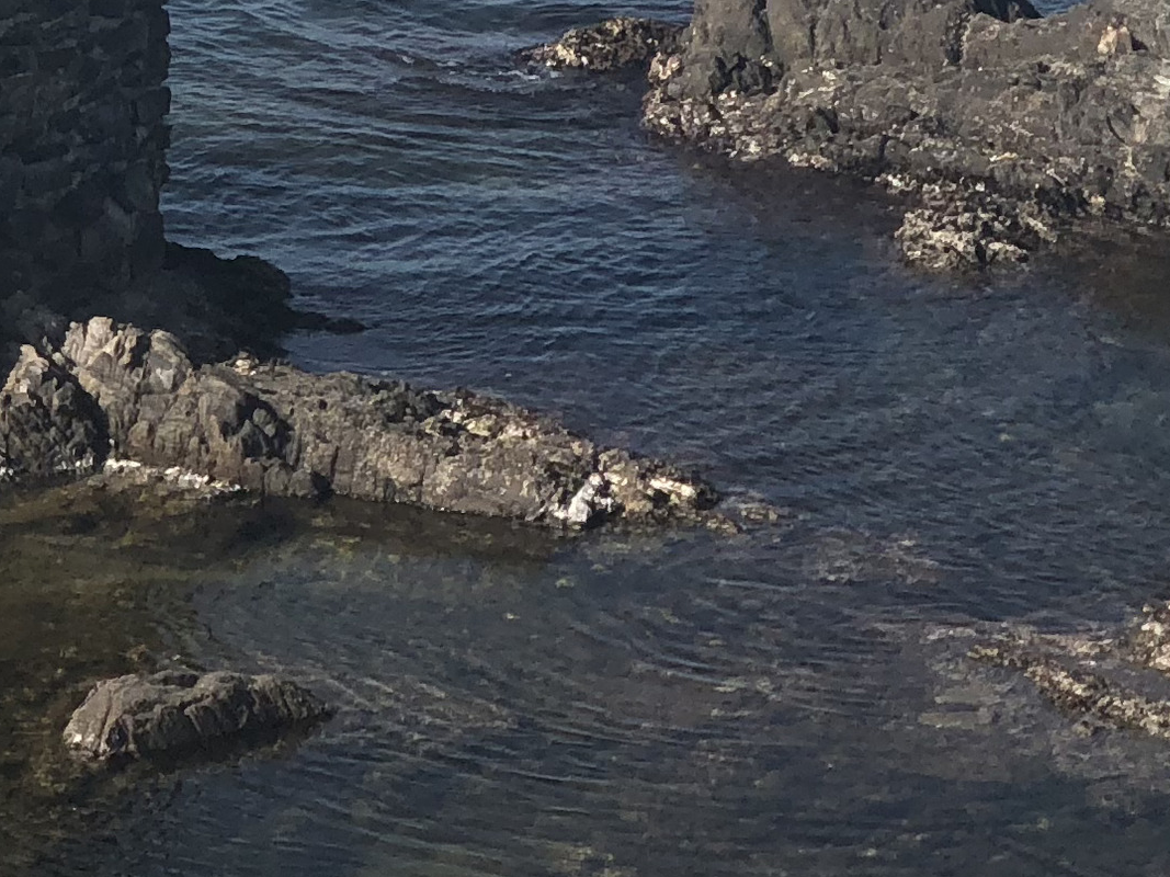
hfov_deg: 10.1
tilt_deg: -7.3
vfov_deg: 7.4
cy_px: -586
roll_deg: +0.6
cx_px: 572
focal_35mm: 195
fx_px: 6590
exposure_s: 1/774
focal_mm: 6
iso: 16
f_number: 2.4
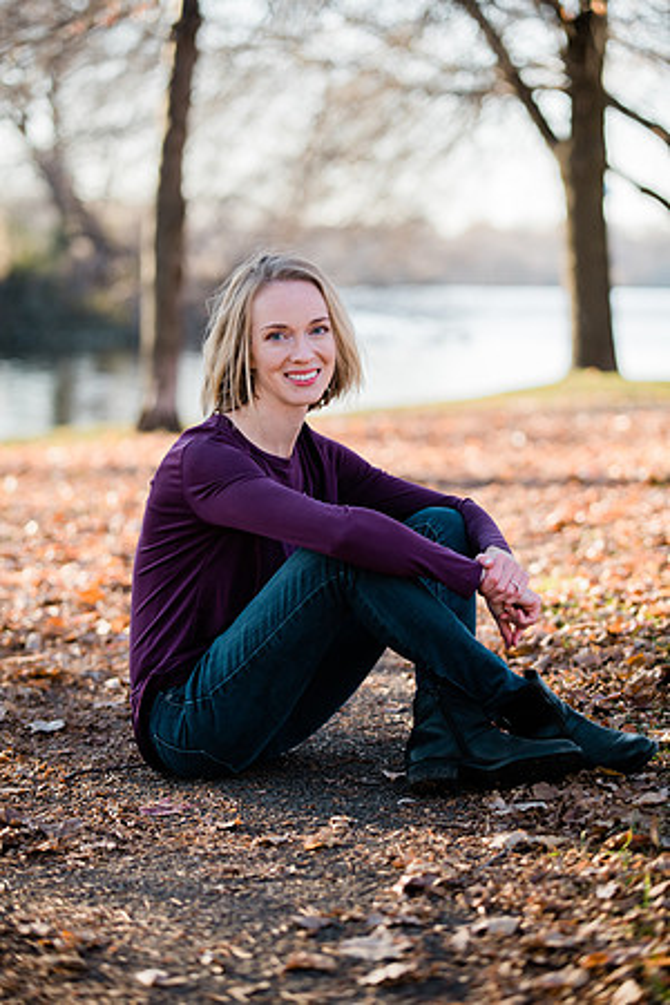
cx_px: 335
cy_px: 502
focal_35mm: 98
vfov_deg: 20.8
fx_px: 2736
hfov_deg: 14.0
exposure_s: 1/320
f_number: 3.2
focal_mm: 98
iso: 125
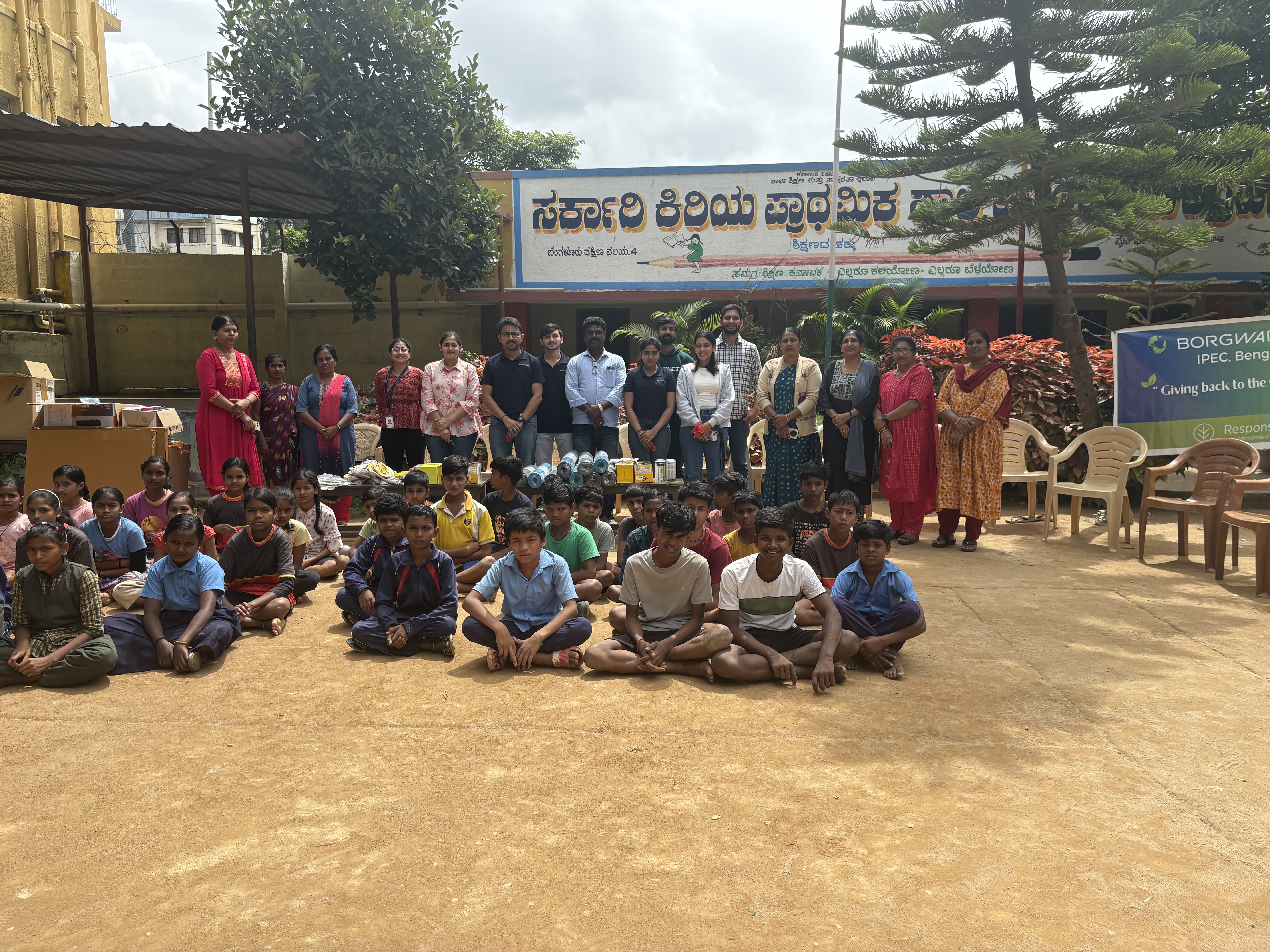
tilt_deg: -6.3
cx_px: 635
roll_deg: +0.3
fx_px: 954
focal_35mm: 26
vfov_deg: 53.1
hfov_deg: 67.3
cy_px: 476
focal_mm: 5.96
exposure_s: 1/2639
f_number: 1.6
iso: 50
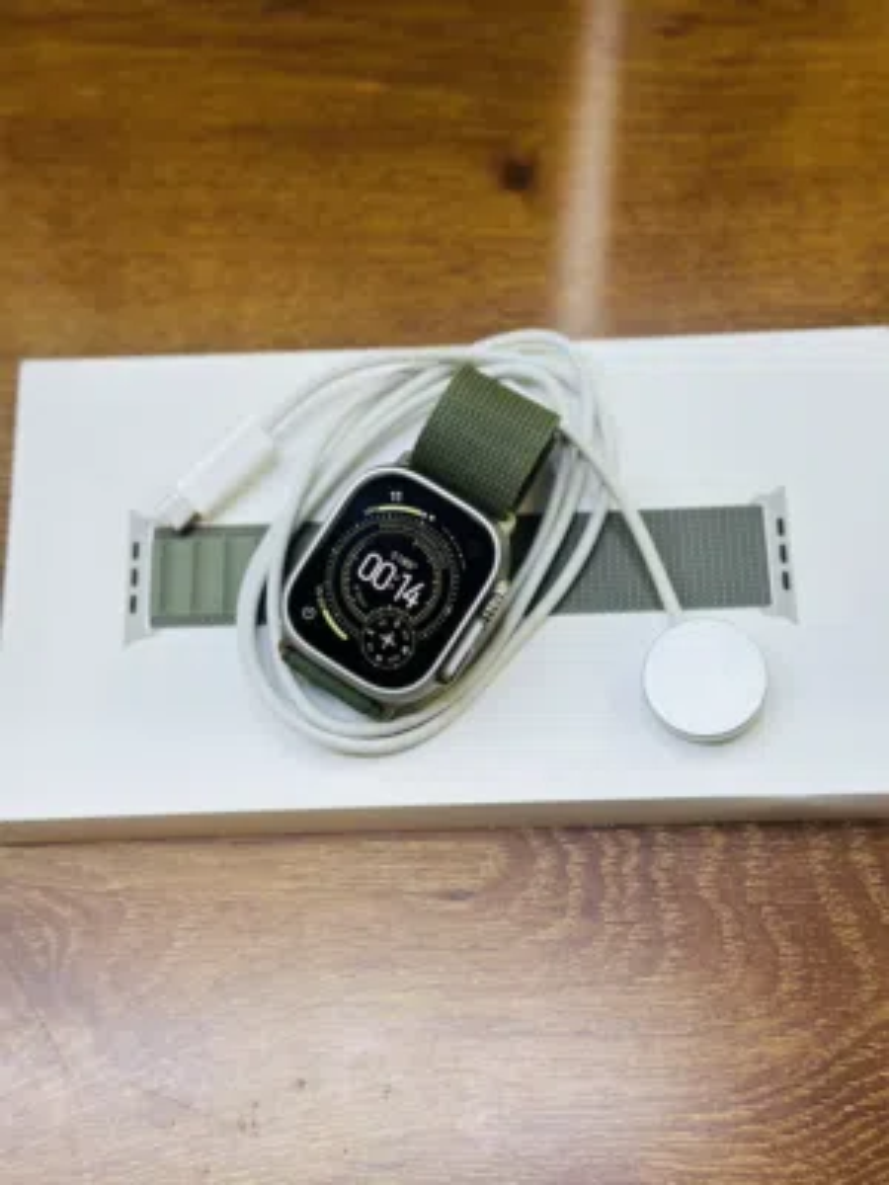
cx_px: 444
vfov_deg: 39.7
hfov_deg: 30.3
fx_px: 1644
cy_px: 592
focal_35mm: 48
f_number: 1.78
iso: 64
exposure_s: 1/114
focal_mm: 6.86
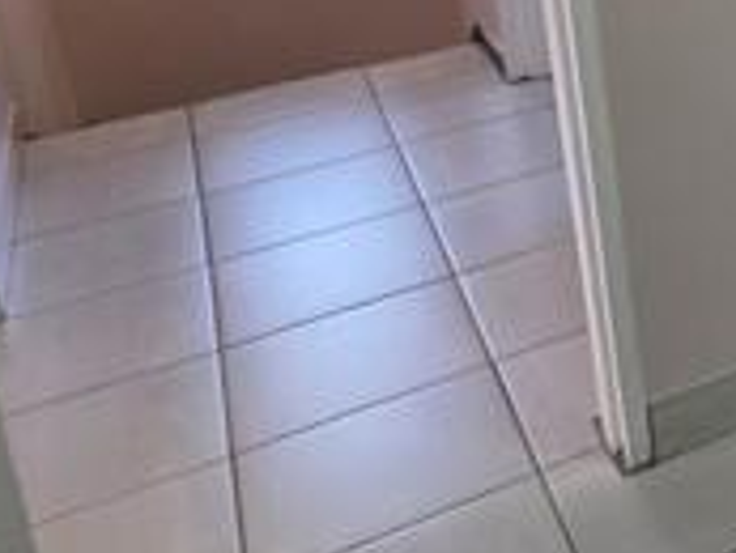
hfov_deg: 21.7
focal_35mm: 60
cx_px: 1302
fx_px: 1277
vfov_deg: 21.9
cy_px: -174
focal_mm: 2.2
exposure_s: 1/100
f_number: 1.9
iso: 160
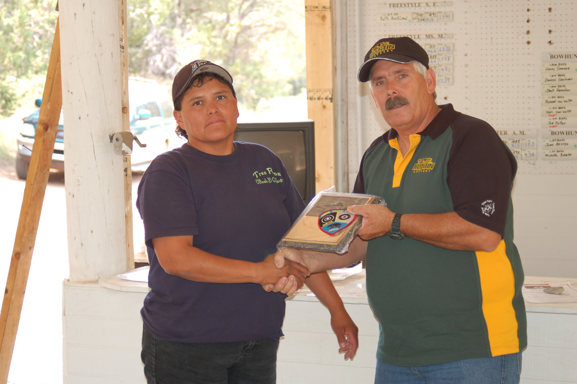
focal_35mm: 93
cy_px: 192
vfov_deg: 14.7
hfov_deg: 21.9
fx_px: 1489
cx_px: 288
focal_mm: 62
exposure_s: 1/60
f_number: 5
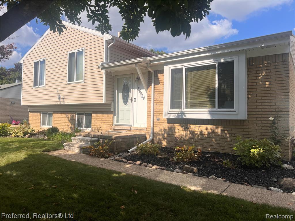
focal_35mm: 26
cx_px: 148
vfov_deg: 53.1
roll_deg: -1.7
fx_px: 222
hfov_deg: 67.3
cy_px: 110
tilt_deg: +1.5
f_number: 1.5
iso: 50
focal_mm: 5.7
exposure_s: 1/5076
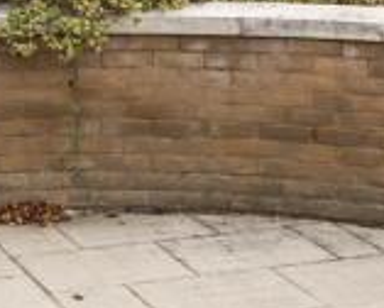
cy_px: -329
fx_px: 1115
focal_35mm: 98
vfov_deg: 13.3
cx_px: -152
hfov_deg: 17.9
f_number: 11
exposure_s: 1/80
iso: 800
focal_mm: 16
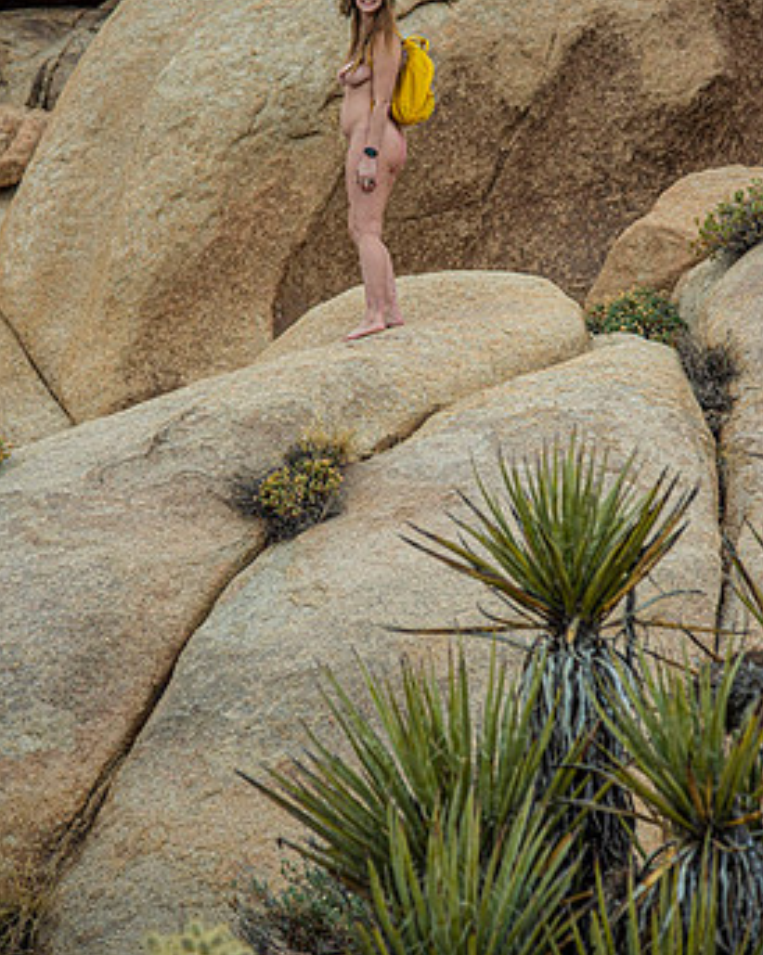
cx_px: 387
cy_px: 368
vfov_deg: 19.0
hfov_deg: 15.2
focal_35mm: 101
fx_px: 2853
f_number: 4
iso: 100
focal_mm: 82
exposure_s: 1/1600
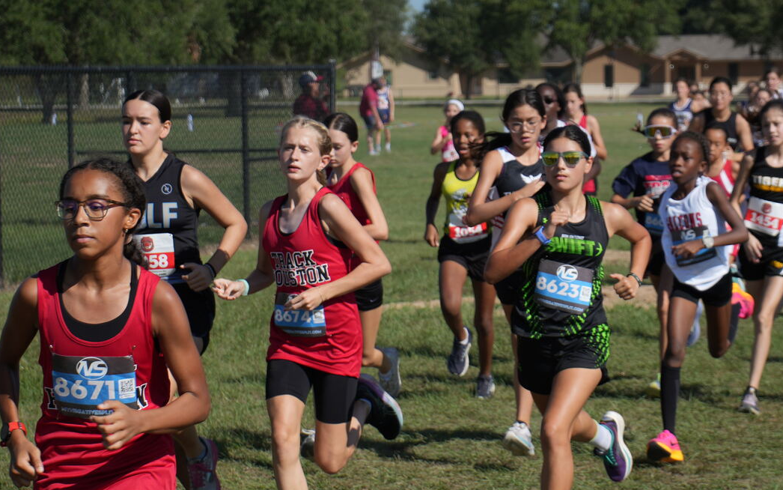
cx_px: 463
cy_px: 348
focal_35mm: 131
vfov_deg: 10.0
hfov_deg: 15.9
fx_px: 2796
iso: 100
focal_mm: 70
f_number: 5.6
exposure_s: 1/1000
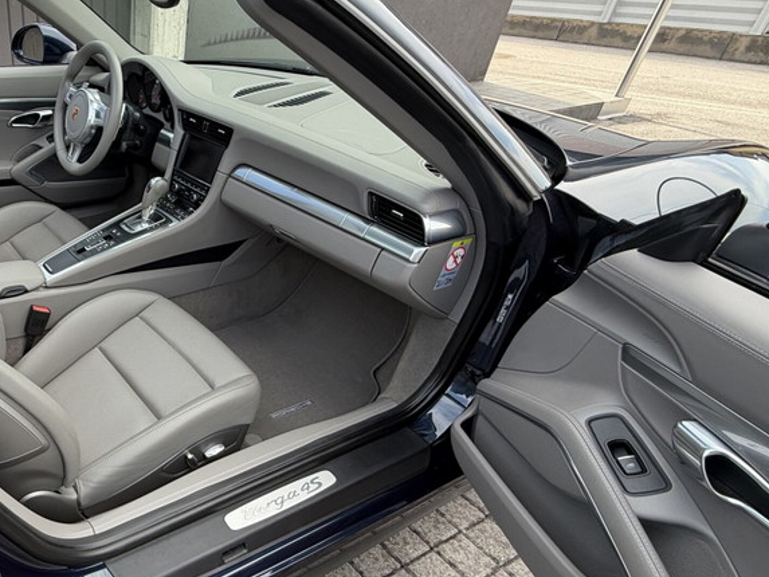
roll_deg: -1.7
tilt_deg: -34.3
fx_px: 555
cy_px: 337
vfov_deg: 54.6
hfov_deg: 61.2
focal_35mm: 25
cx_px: 113
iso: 40
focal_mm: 2.22
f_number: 2.2
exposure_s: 1/154
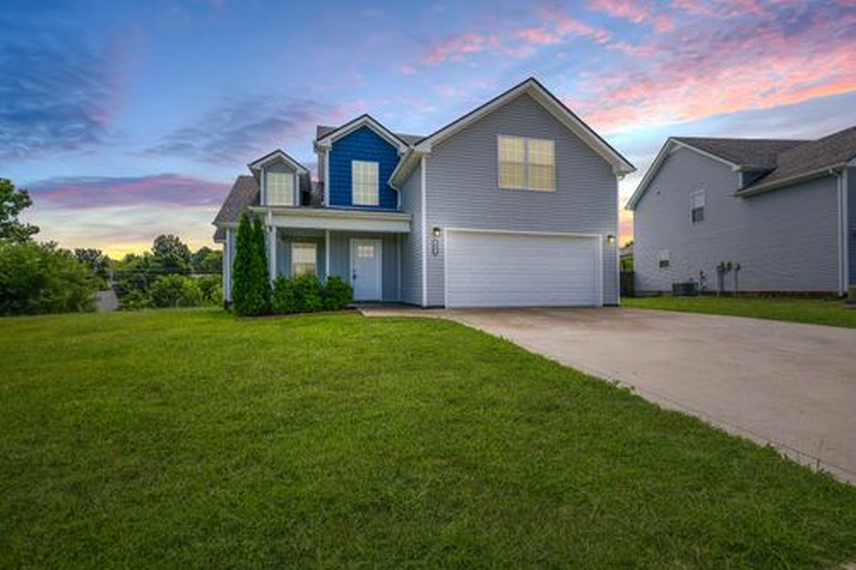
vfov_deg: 73.7
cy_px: 285
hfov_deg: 96.8
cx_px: 428
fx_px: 380
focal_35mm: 16
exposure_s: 1/4000
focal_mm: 16
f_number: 4.5
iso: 500
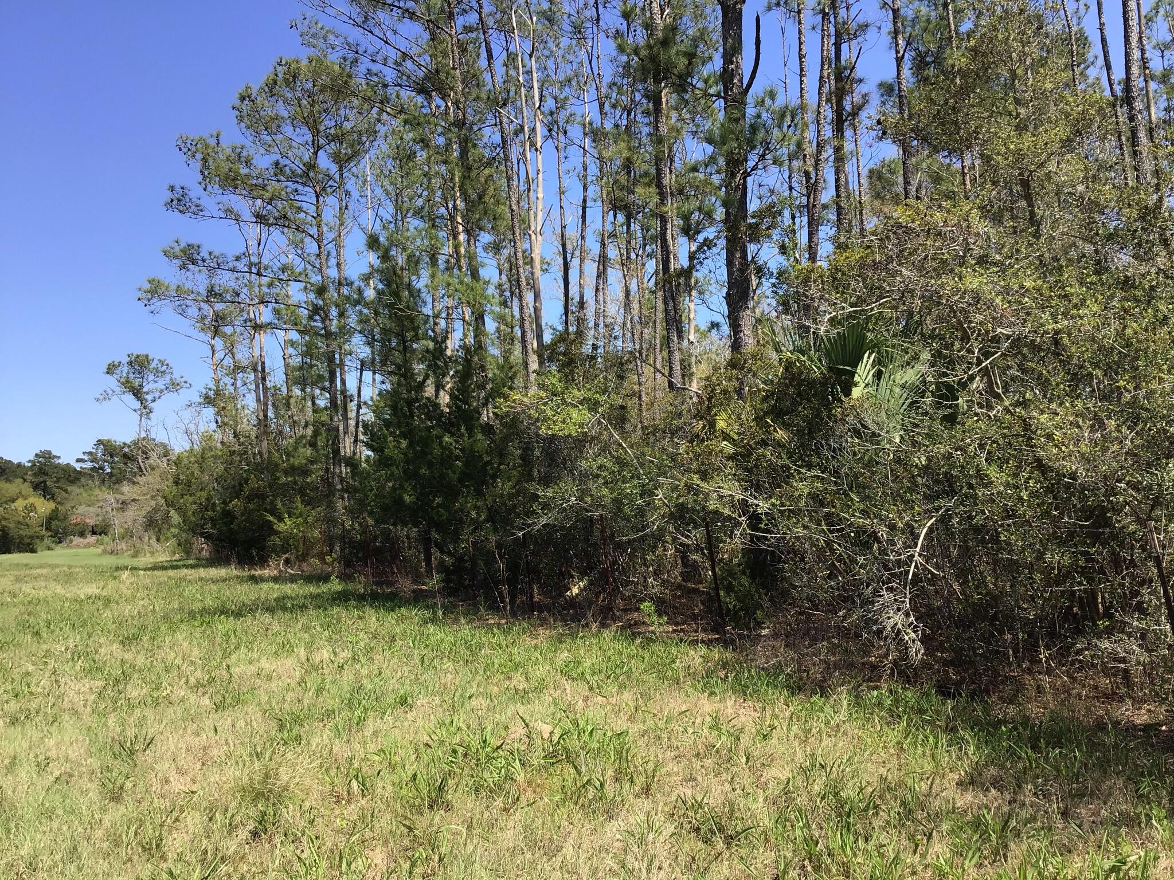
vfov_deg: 45.4
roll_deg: +2.5
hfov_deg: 58.4
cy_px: 440
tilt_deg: +3.4
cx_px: 587
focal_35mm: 31
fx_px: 1051
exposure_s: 1/762
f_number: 2.4
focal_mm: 3.3
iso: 25
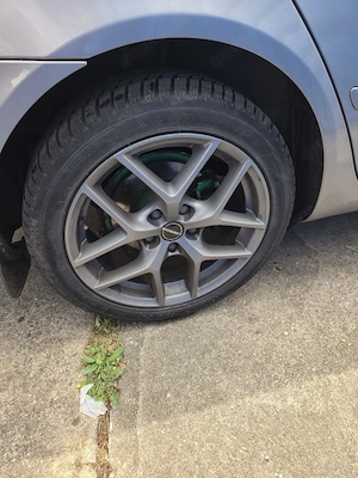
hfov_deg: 58.9
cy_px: 239
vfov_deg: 73.9
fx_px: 317
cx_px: 179
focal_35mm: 23
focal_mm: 5.4
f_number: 1.8
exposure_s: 1/133
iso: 25
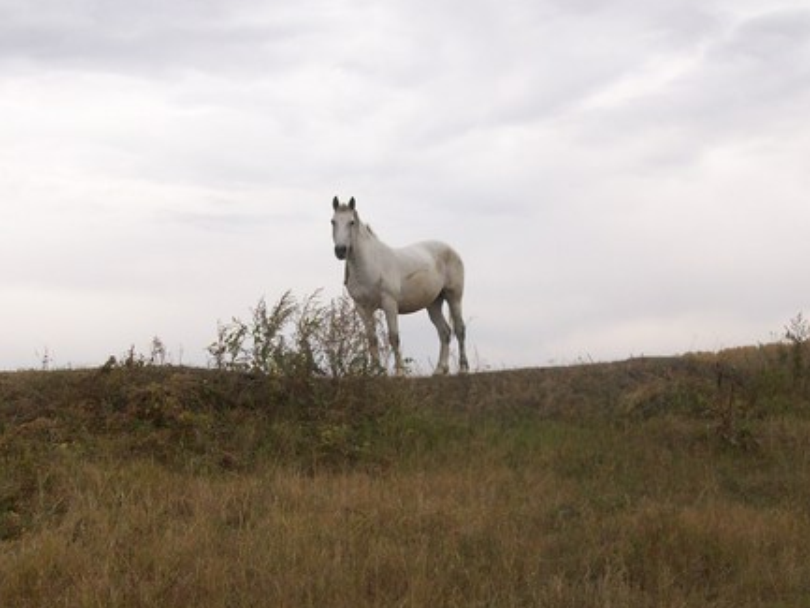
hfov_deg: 34.9
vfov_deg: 26.6
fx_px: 1287
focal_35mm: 55
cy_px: 328
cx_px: 370
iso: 64
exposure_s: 1/571
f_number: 2.8
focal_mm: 5.7
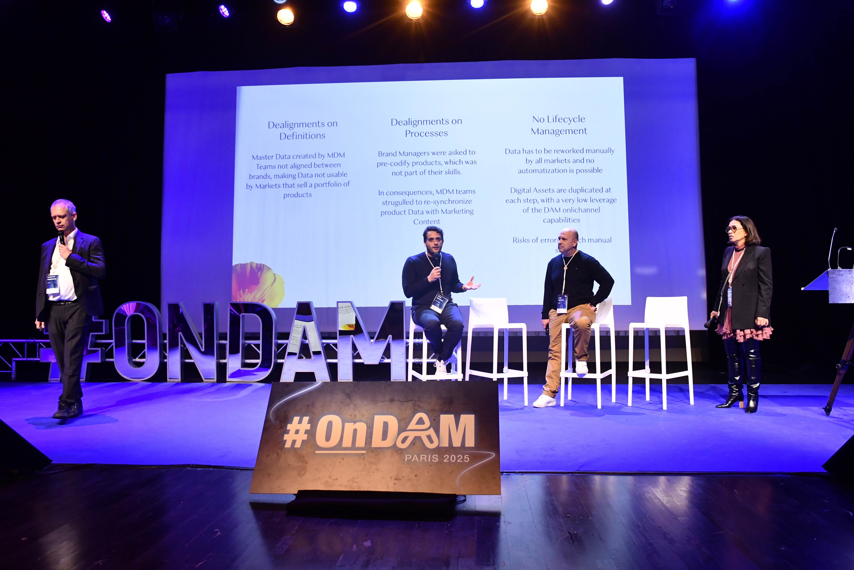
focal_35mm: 28
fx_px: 676
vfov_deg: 45.7
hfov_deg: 64.6
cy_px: 285
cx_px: 427
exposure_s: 1/60
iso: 2000
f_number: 5.6
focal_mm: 19
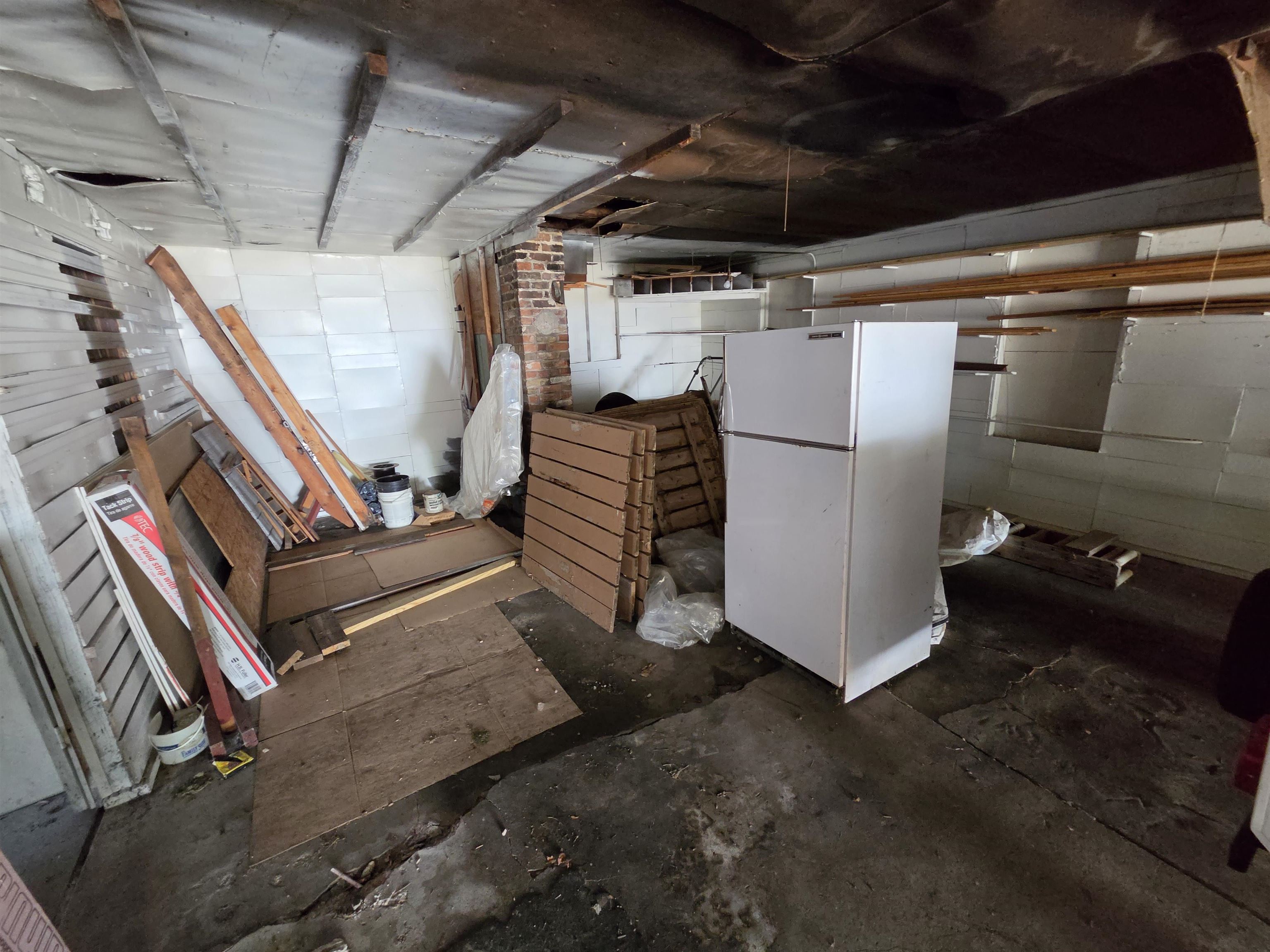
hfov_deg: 106.2
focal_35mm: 13
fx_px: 477
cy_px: 476
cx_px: 635
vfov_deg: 89.9
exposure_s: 1/60
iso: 800
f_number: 2.2
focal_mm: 2.2
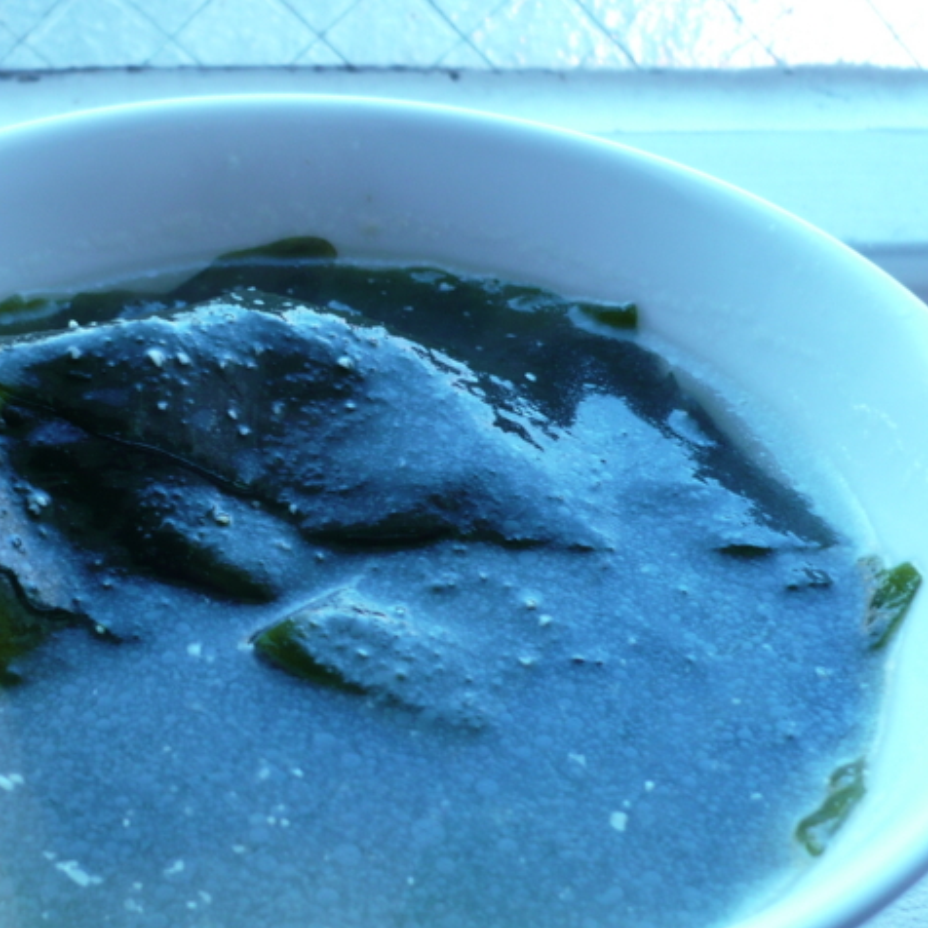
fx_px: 1577
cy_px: 468
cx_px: 329
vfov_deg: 32.8
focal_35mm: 52
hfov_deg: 32.6
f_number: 2.8
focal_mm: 5.8
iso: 100
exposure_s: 1/50
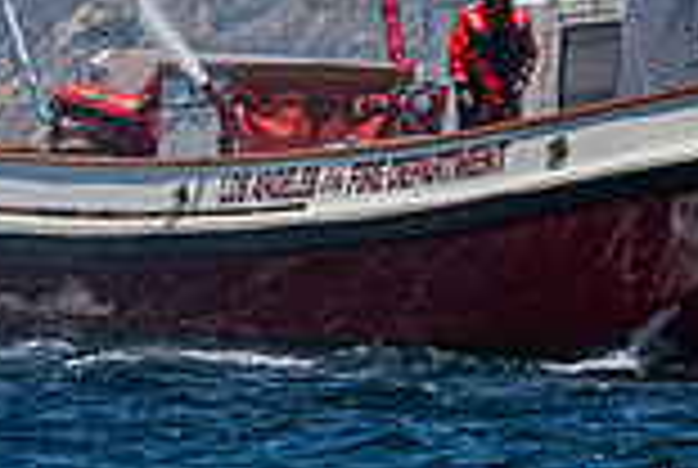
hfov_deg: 1.6
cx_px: 776
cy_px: -543
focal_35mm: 1298
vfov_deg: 1.1
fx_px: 25215
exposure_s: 1/1600
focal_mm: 270
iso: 400
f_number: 8
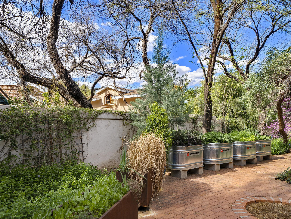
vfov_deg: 56.6
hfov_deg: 71.5
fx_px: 202
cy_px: 123
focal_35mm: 24
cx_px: 156
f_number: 11
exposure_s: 1/100
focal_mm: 19
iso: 100
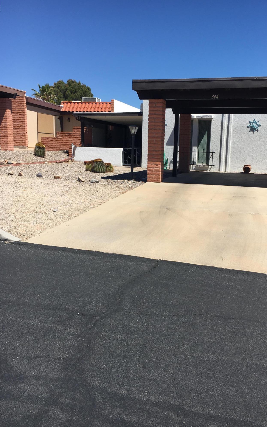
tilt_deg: -10.1
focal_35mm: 31
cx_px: 151
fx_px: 361
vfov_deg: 61.2
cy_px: 213
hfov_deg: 40.5
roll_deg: -1.9
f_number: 2.2
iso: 25
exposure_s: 1/2198
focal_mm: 4.15
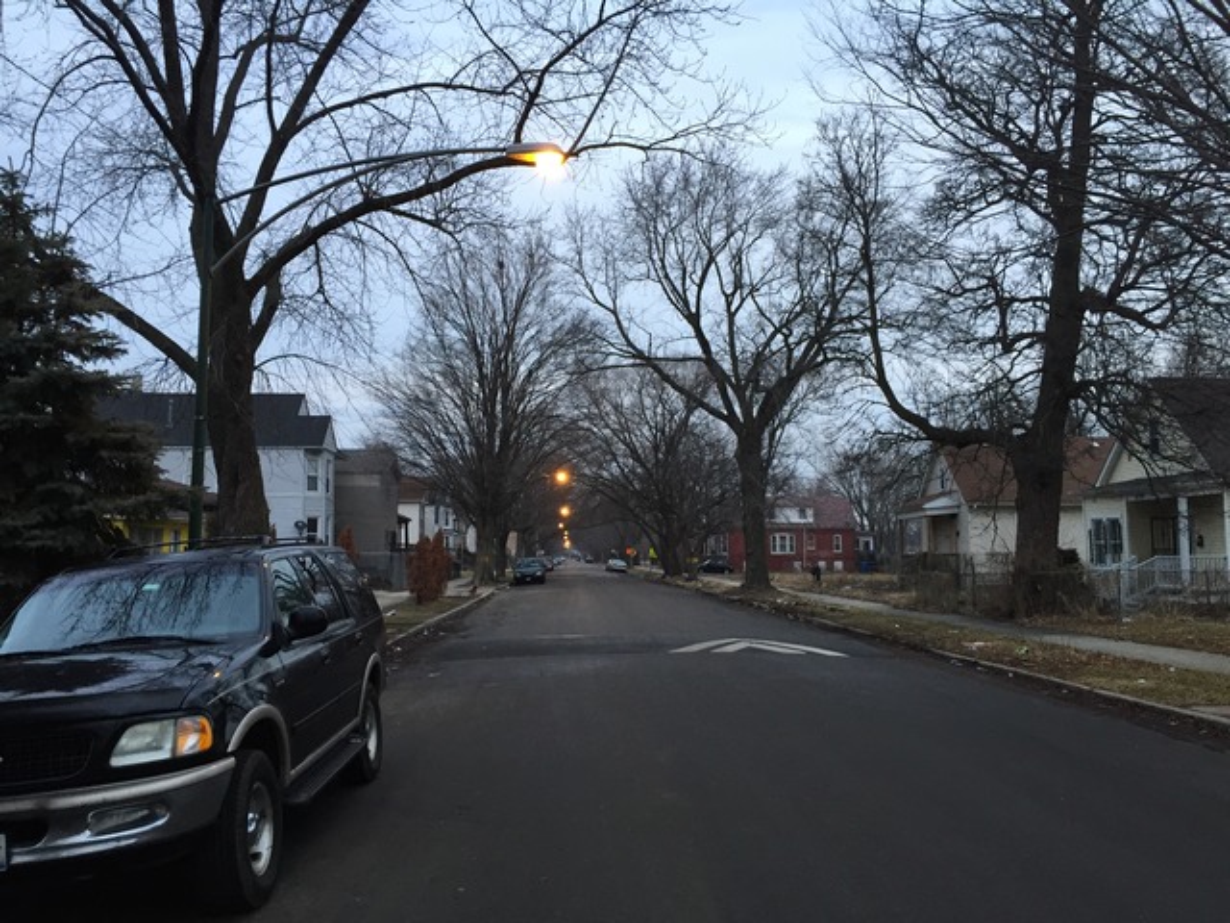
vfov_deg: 48.2
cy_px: 462
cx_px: 615
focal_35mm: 29
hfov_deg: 61.7
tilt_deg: +2.6
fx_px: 1030
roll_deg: +0.3
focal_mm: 4.15
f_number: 2.2
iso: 40
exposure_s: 1/30
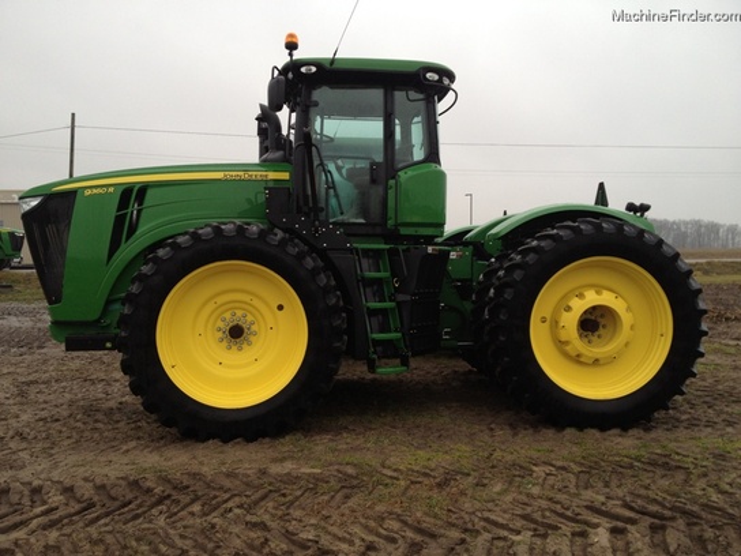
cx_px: 370
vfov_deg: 40.7
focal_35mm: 35
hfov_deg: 52.6
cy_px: 278
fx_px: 749
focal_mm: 4.28
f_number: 2.4
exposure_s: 1/120
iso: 80
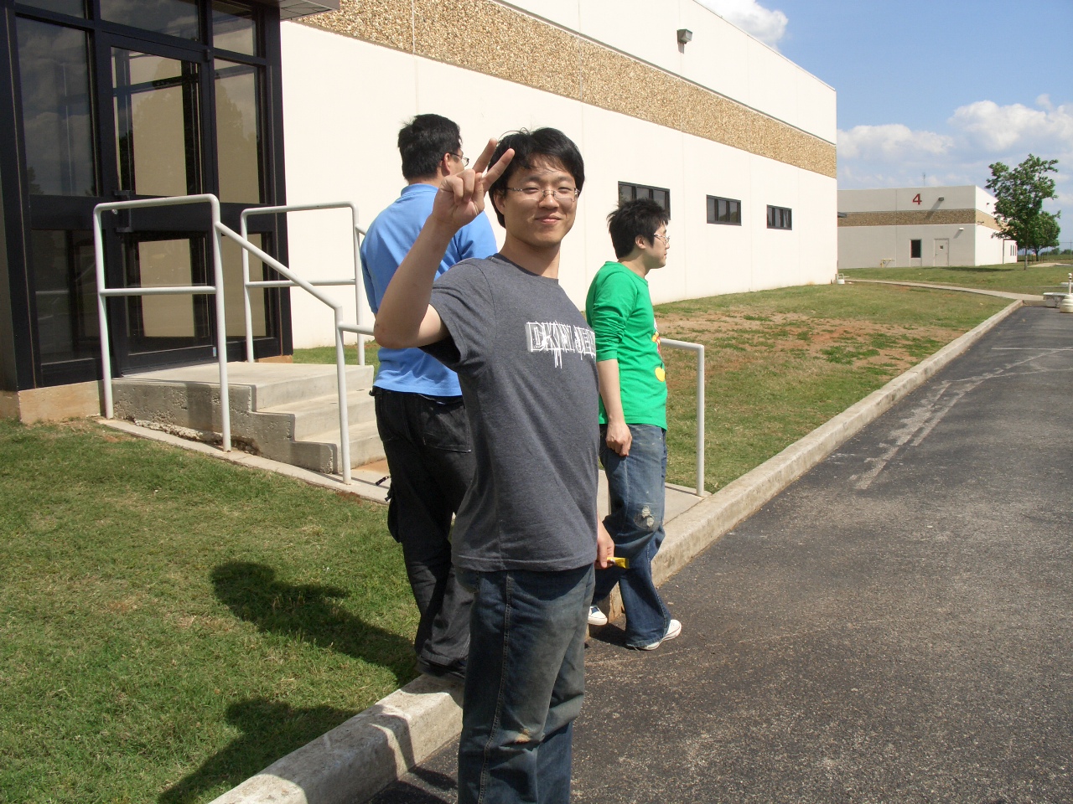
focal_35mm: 33
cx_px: 536
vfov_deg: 42.9
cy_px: 402
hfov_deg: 55.4
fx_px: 1023
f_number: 5.6
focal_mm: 7.1
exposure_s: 1/640
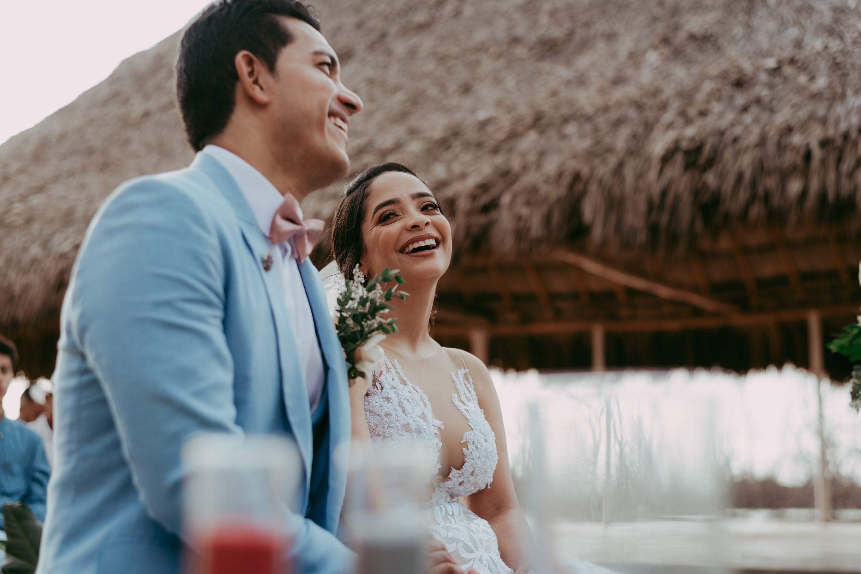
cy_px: 285
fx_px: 1220
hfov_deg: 38.9
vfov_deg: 26.5
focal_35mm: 51
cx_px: 432
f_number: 2.8
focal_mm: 50
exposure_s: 1/800
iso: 100
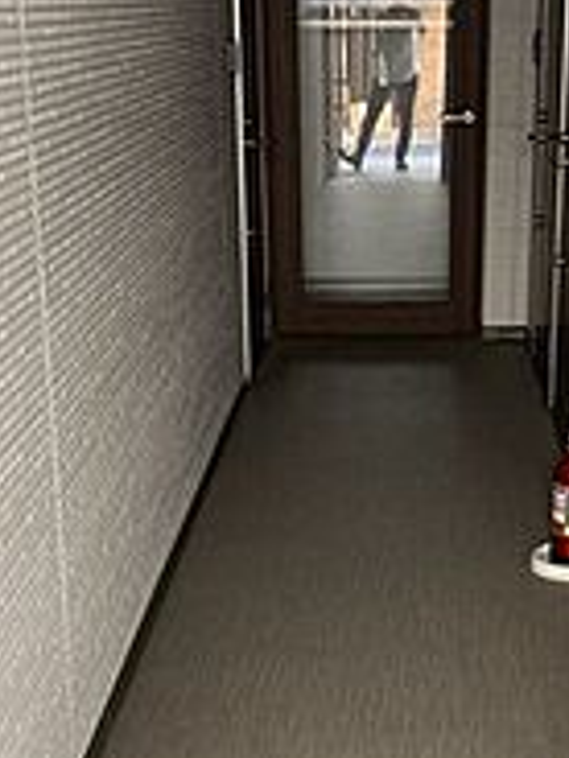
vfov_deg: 28.4
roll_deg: +0.1
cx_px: 367
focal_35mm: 68
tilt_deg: -17.5
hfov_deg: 21.6
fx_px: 1490
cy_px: 490
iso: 320
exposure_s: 1/60
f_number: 1.8
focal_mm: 4.25
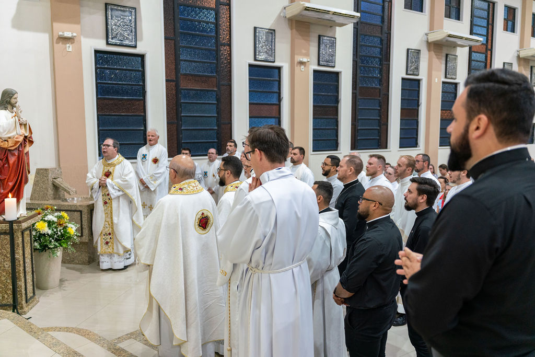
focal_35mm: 31
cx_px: 282
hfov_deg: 60.8
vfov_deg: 42.8
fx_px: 456
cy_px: 178
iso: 1600
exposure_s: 1/125
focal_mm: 28
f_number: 2.8
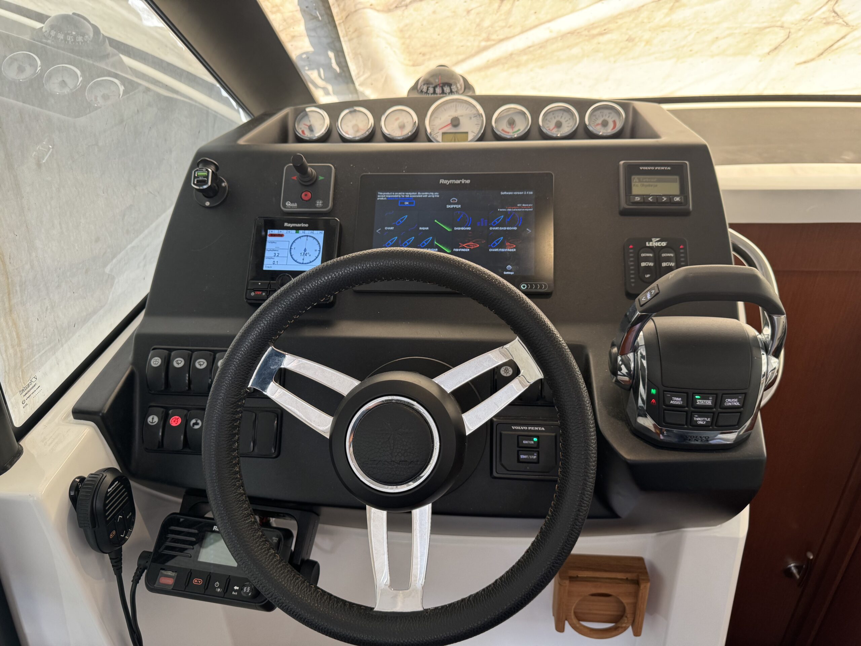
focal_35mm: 24
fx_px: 597
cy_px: 323
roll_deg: +2.5
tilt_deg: -30.2
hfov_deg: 71.6
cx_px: 430
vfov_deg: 56.8
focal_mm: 6.76
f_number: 1.78
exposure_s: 1/113
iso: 125
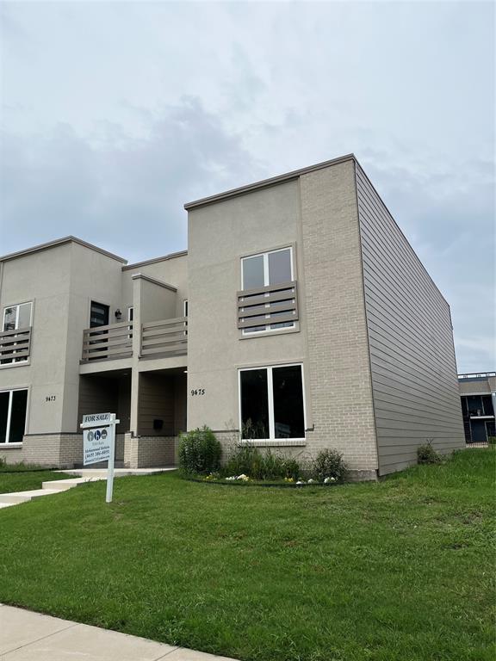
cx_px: 248
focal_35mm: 26
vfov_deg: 67.3
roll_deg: +2.8
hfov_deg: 53.1
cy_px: 330
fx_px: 497
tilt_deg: +12.4
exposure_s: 1/649
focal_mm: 5.1
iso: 50
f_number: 1.6
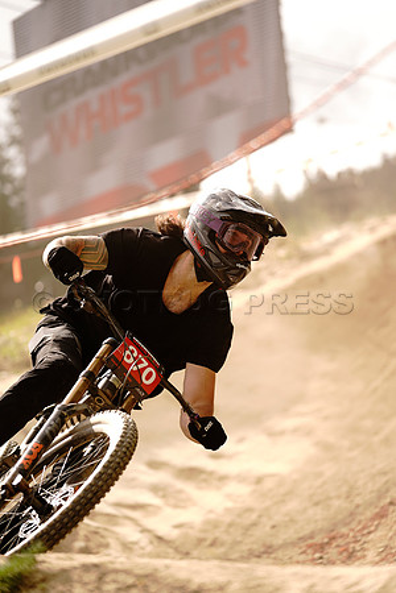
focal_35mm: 114
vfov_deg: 17.9
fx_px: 1881
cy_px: 296
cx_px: 198
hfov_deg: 12.0
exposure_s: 1/1250
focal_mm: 114
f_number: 2.8
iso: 125
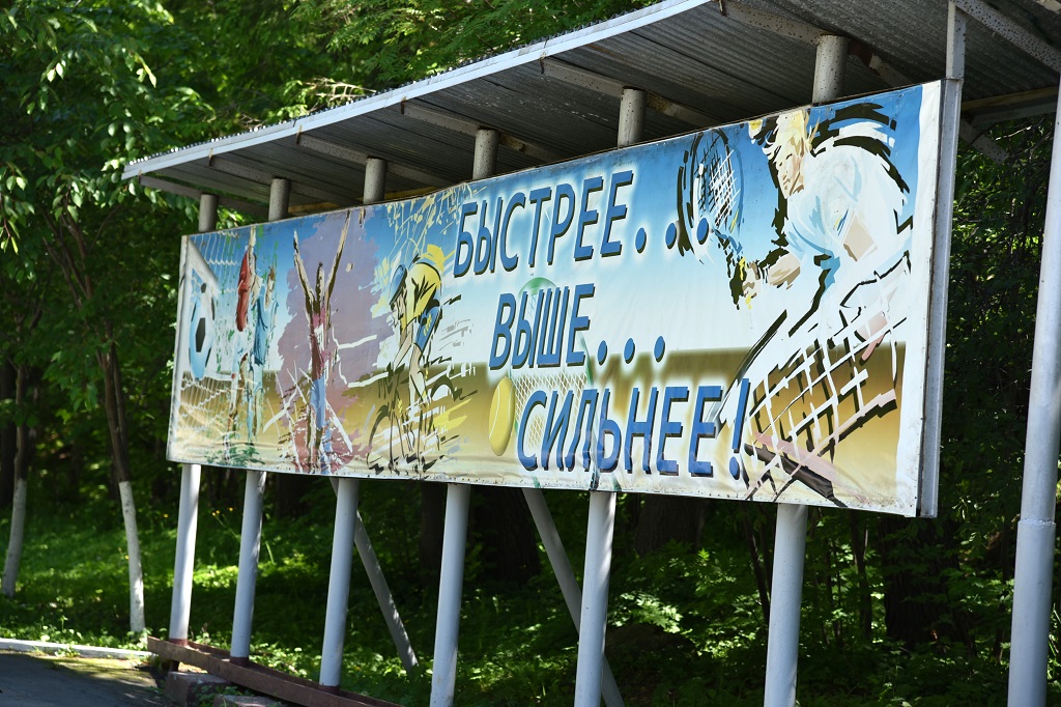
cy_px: 354
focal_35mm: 105
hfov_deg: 19.5
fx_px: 3093
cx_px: 530
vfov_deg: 13.0
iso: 320
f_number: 5
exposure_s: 1/400
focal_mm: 105
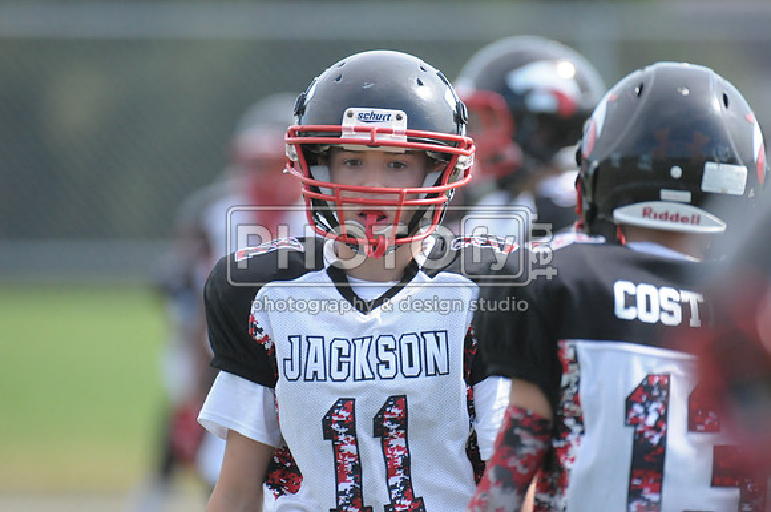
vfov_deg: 2.3
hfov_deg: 3.4
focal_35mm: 600
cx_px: 386
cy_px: 256
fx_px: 12832
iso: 1600
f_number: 4
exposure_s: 1/4000
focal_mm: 400
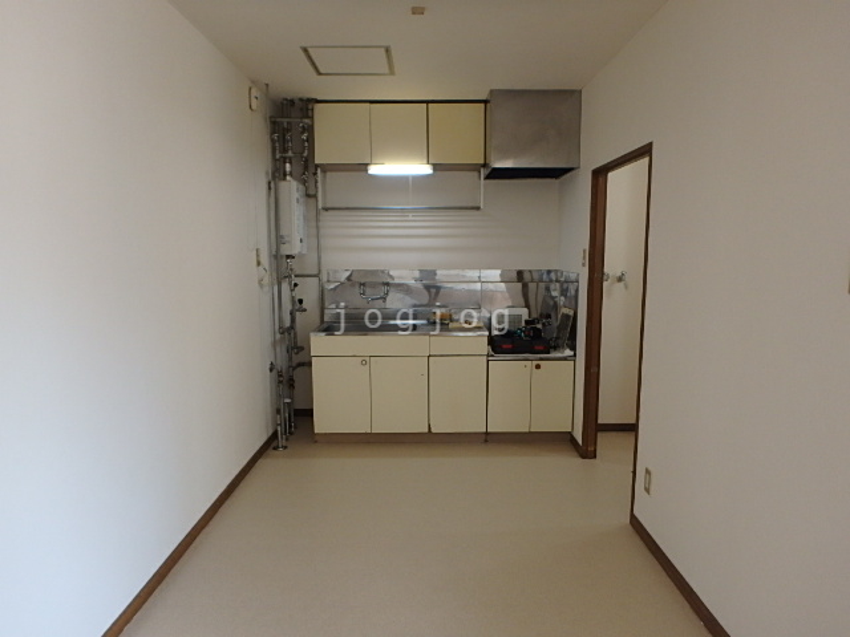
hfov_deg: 79.0
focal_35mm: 21
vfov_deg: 63.4
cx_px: 425
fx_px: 516
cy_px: 318
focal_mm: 3.7
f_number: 3.5
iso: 250
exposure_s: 1/30
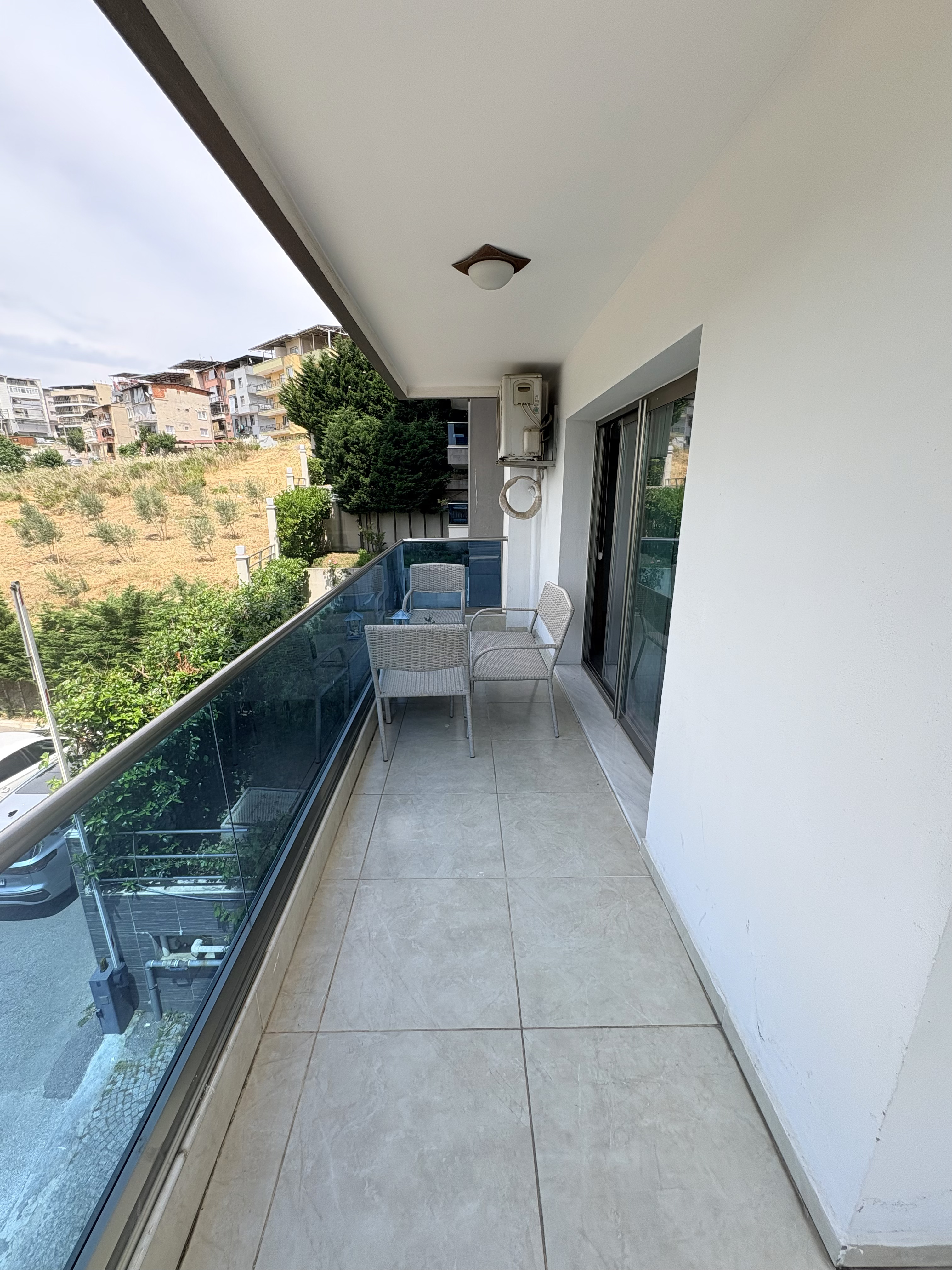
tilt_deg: -15.8
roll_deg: -0.3
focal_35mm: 14
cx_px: 476
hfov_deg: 85.7
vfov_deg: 102.1
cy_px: 635
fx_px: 513
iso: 40
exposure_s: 1/591
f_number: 2.2
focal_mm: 2.22
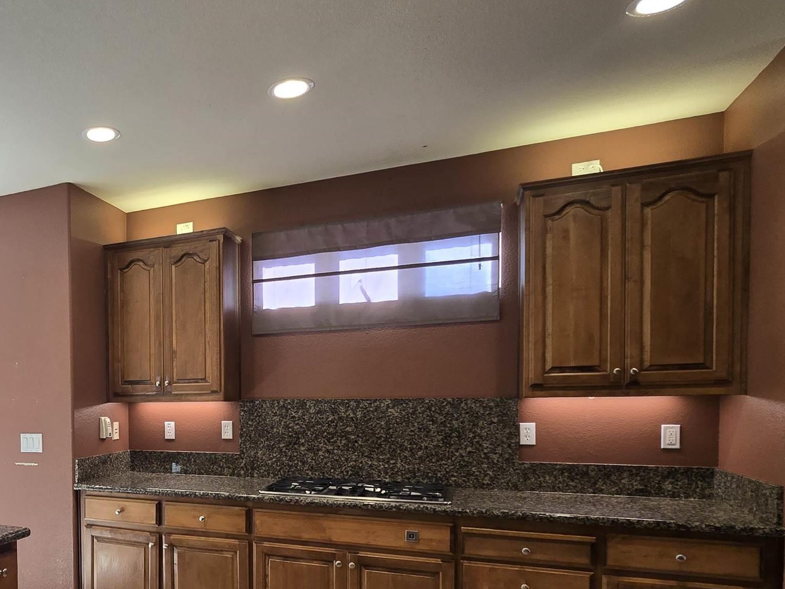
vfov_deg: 51.3
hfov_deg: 59.7
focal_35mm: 26
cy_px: 426
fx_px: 590
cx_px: 116
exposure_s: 1/60
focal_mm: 2.2
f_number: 2.2
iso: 64
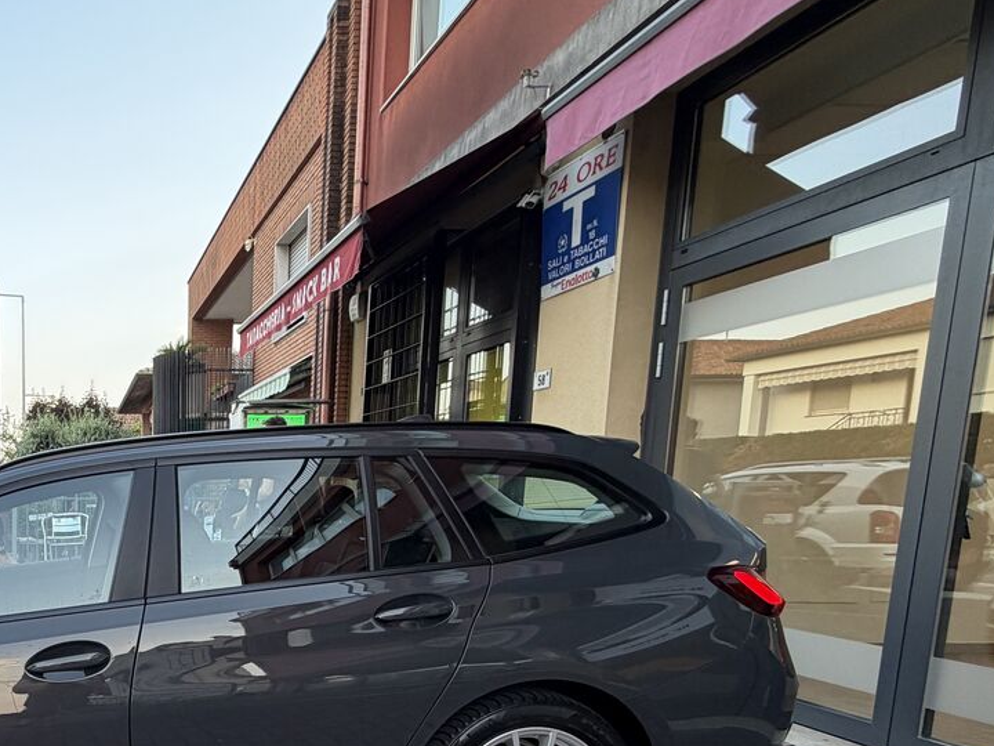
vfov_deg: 47.0
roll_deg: -0.4
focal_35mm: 28
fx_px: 804
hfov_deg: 54.5
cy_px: 601
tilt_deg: -9.0
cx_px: 83
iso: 80
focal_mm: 2.22
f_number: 2.2
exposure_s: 1/121
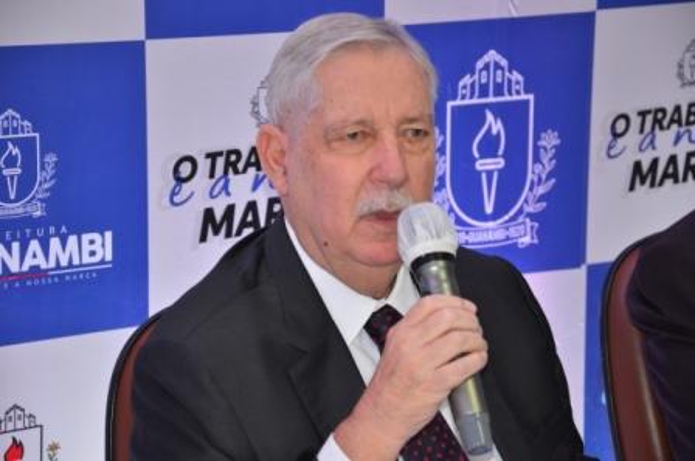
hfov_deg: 15.2
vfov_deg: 10.1
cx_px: 348
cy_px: 230
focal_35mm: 135
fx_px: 2602
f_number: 5.6
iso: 1000
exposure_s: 1/60
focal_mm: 90
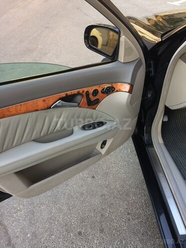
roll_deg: +1.0
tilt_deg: -38.7
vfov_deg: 61.7
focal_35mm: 29
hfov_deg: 48.2
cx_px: 93
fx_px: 208
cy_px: 124
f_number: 2.2
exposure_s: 1/33
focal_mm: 4.15
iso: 40
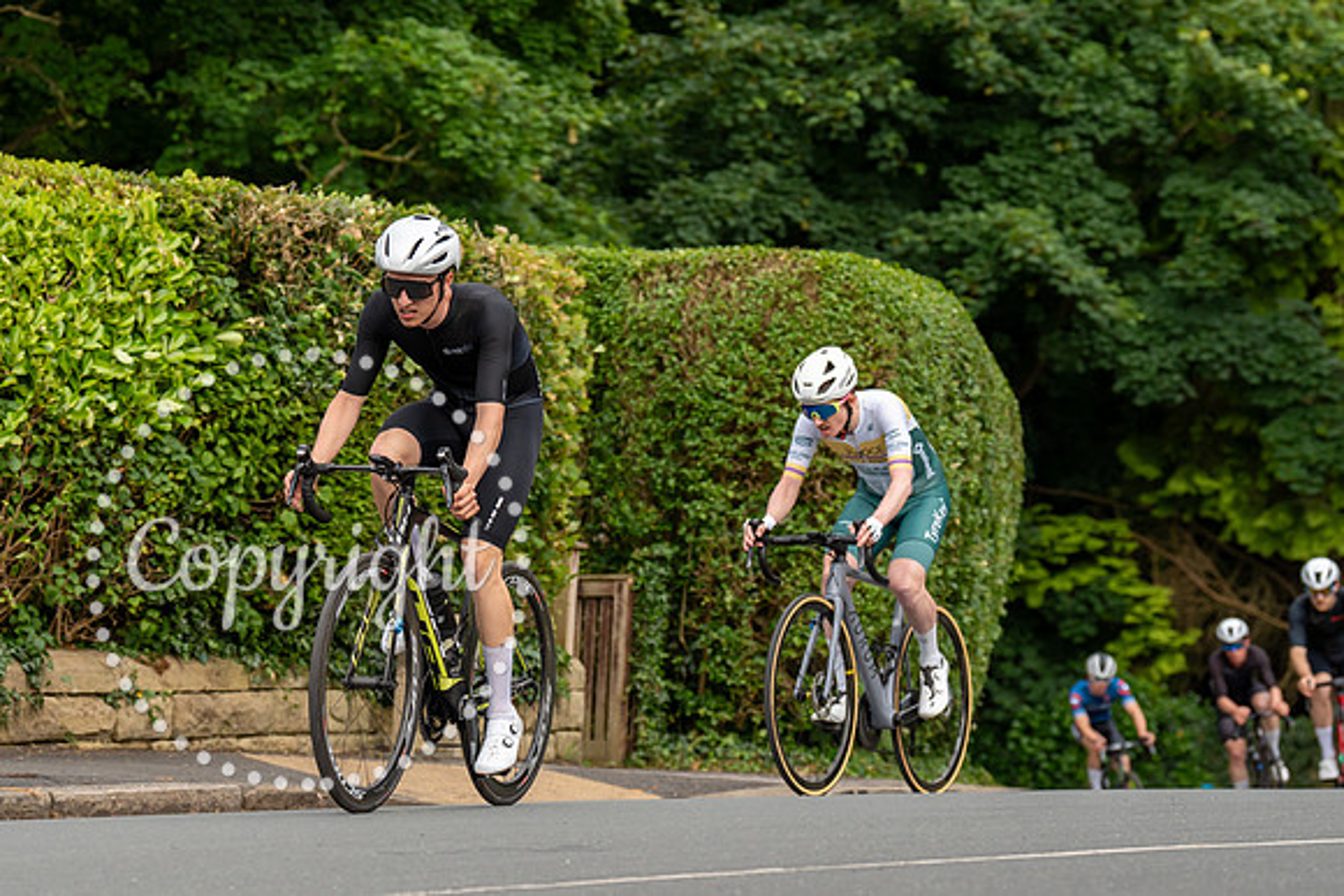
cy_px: 272
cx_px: 408
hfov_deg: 15.4
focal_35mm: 132
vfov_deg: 10.4
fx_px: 4942
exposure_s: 1/800
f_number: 4
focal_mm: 95
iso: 400
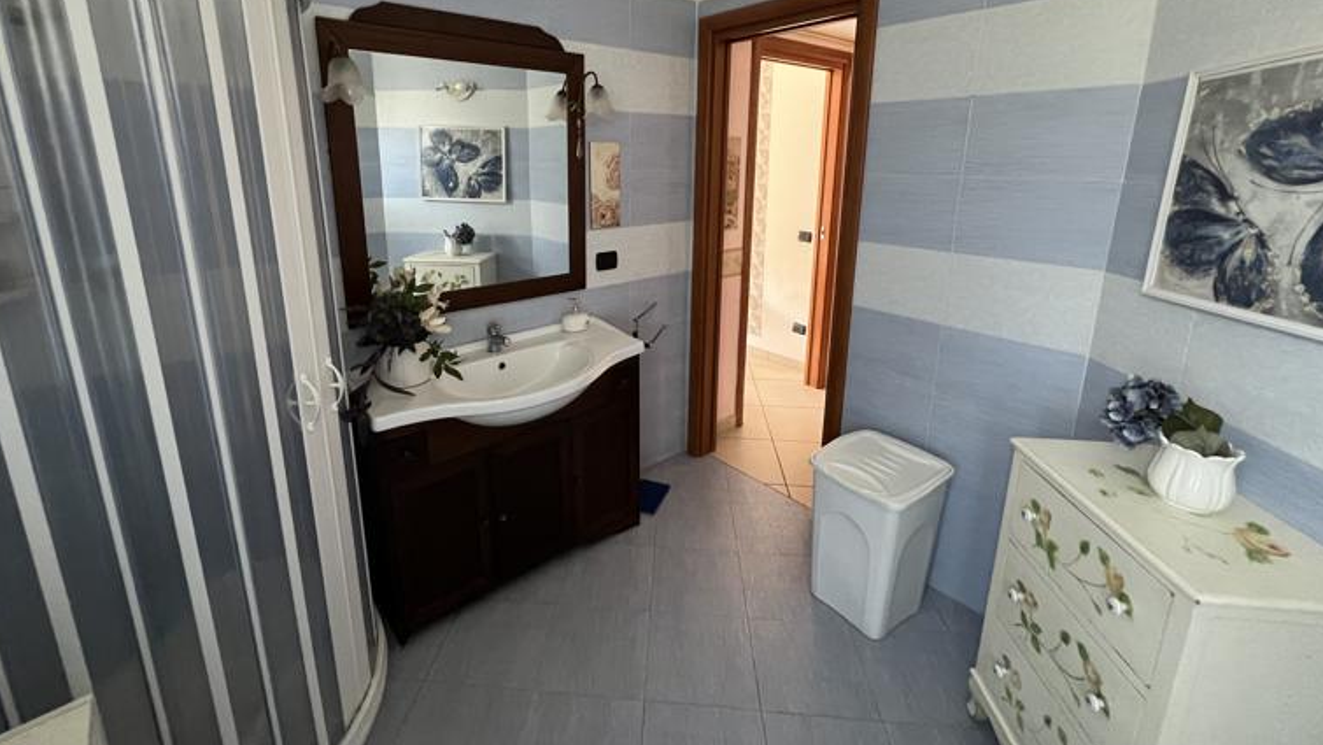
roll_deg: -0.2
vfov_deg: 69.7
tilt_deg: -13.1
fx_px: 526
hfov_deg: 102.9
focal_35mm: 15
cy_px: 289
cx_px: 629
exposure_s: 1/60
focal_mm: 1.57
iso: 500
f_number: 1.8
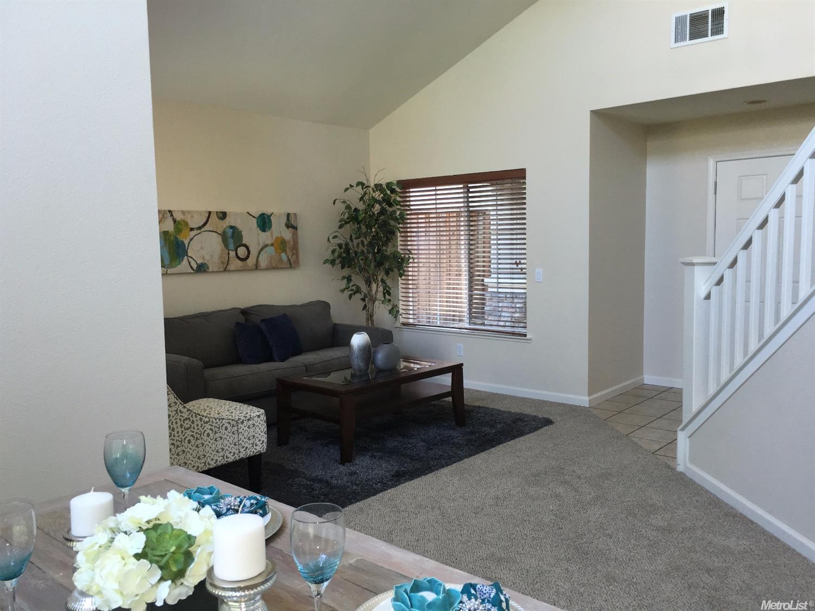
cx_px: 408
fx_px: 683
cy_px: 306
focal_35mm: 29
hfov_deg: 61.7
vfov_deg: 48.2
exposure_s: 1/30
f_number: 2.2
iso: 50
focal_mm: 4.15
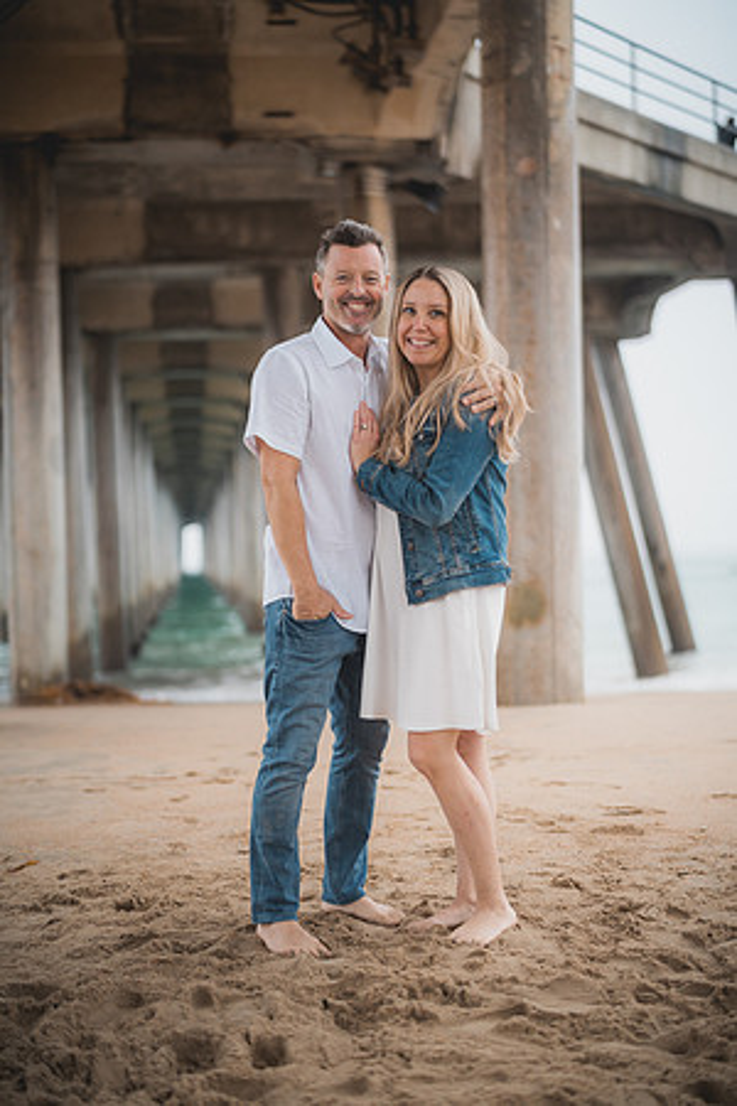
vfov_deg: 39.6
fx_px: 1535
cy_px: 553
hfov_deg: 27.0
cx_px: 368
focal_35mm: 50
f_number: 1.4
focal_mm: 50
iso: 160
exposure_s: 1/1600
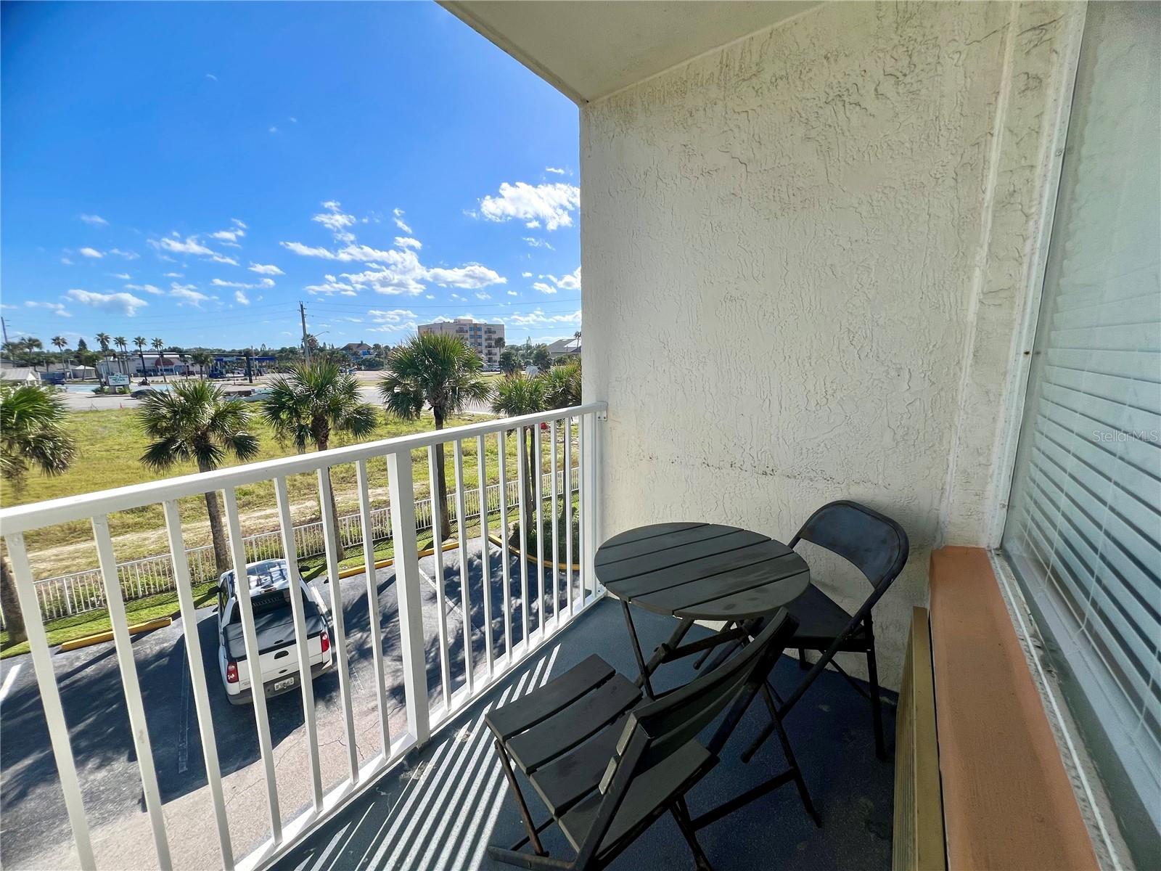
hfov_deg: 106.2
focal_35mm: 13
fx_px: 436
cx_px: 580
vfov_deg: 89.9
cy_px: 436
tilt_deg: -11.1
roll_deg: +0.8
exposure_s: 1/1508
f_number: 1.8
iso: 32
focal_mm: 1.57
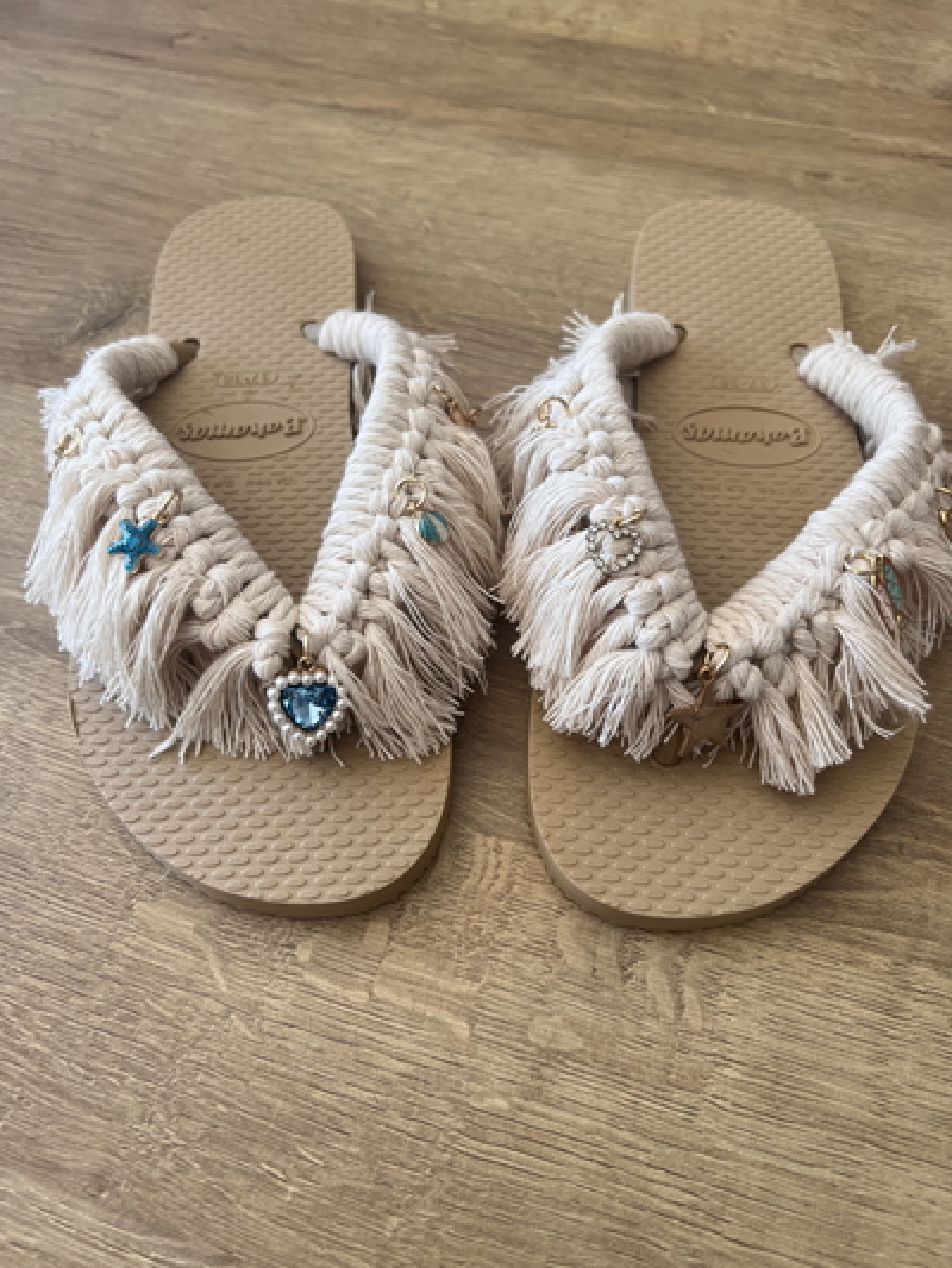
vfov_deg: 67.3
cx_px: 476
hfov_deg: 53.1
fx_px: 953
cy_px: 634
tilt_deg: -59.4
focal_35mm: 26
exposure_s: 1/181
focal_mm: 5.7
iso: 40
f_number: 1.5
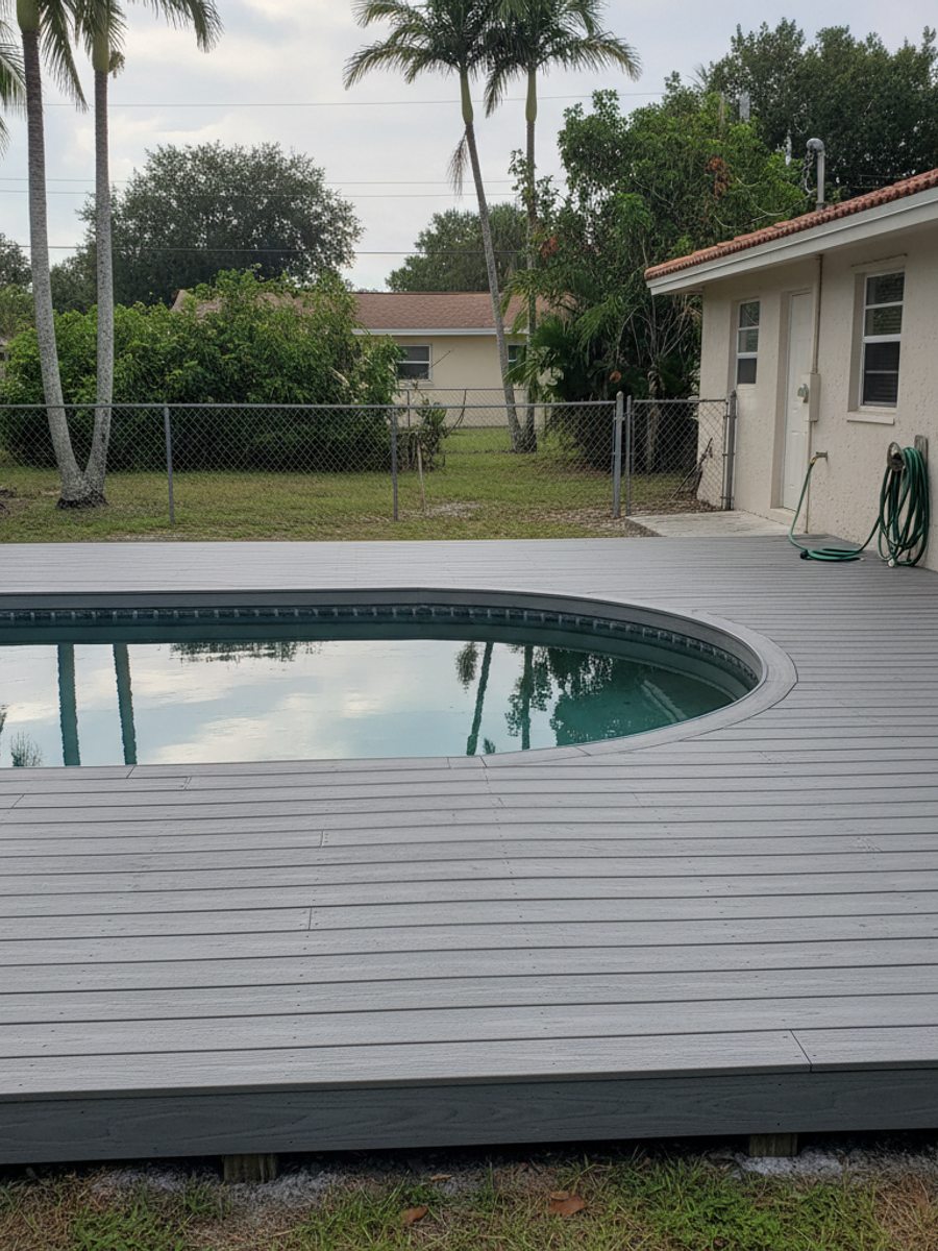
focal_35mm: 26
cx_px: 469
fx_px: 939
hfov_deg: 53.1
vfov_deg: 67.3
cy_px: 626
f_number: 1.6
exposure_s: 1/1445
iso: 1091
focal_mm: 5.7
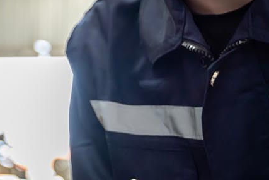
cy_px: 1
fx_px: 972
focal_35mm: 130
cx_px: -170
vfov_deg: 10.5
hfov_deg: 14.4
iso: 640
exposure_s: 1/200
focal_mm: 37
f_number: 2.8
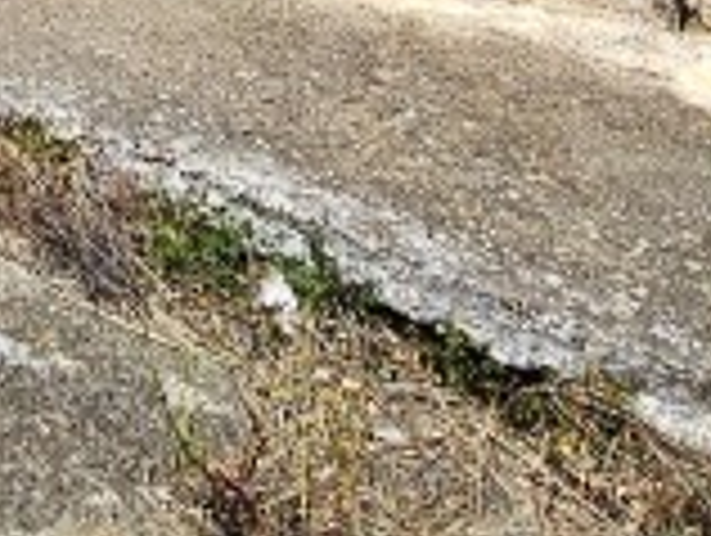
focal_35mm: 84
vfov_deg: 12.0
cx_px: -18
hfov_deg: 22.3
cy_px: -932
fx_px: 1728
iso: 50
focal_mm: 2.2
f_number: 2.2
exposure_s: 1/3255
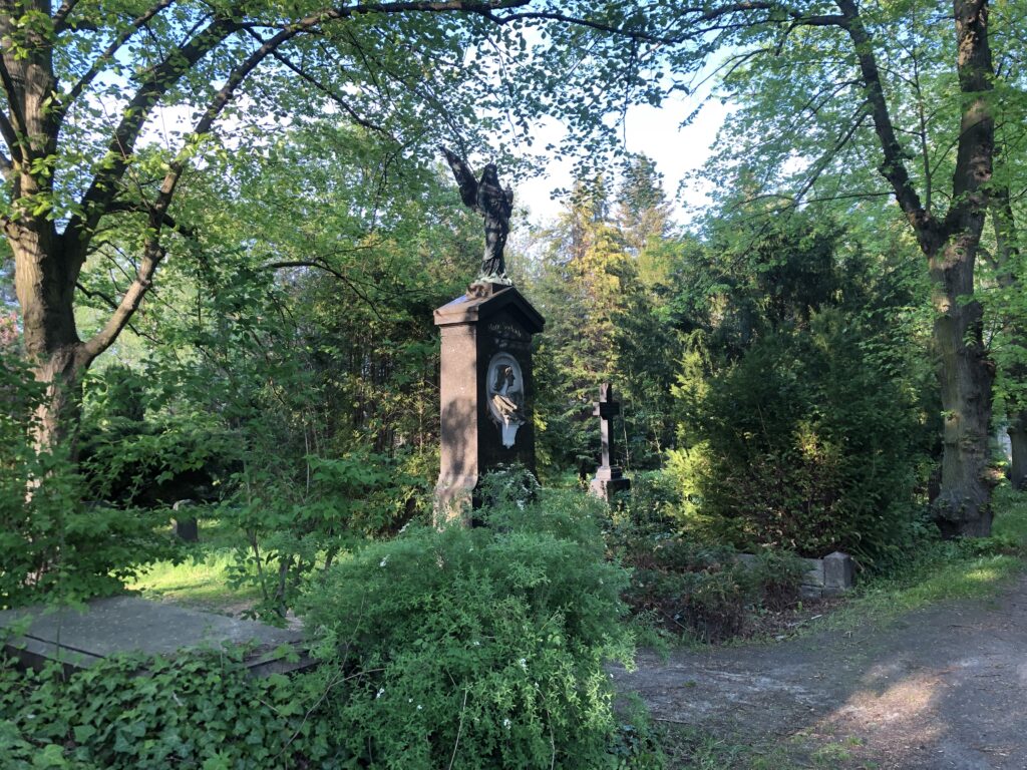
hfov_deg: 63.4
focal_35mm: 28
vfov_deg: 49.7
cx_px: 514
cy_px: 385
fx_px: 831
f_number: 1.8
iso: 40
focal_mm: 3.99
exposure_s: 1/120
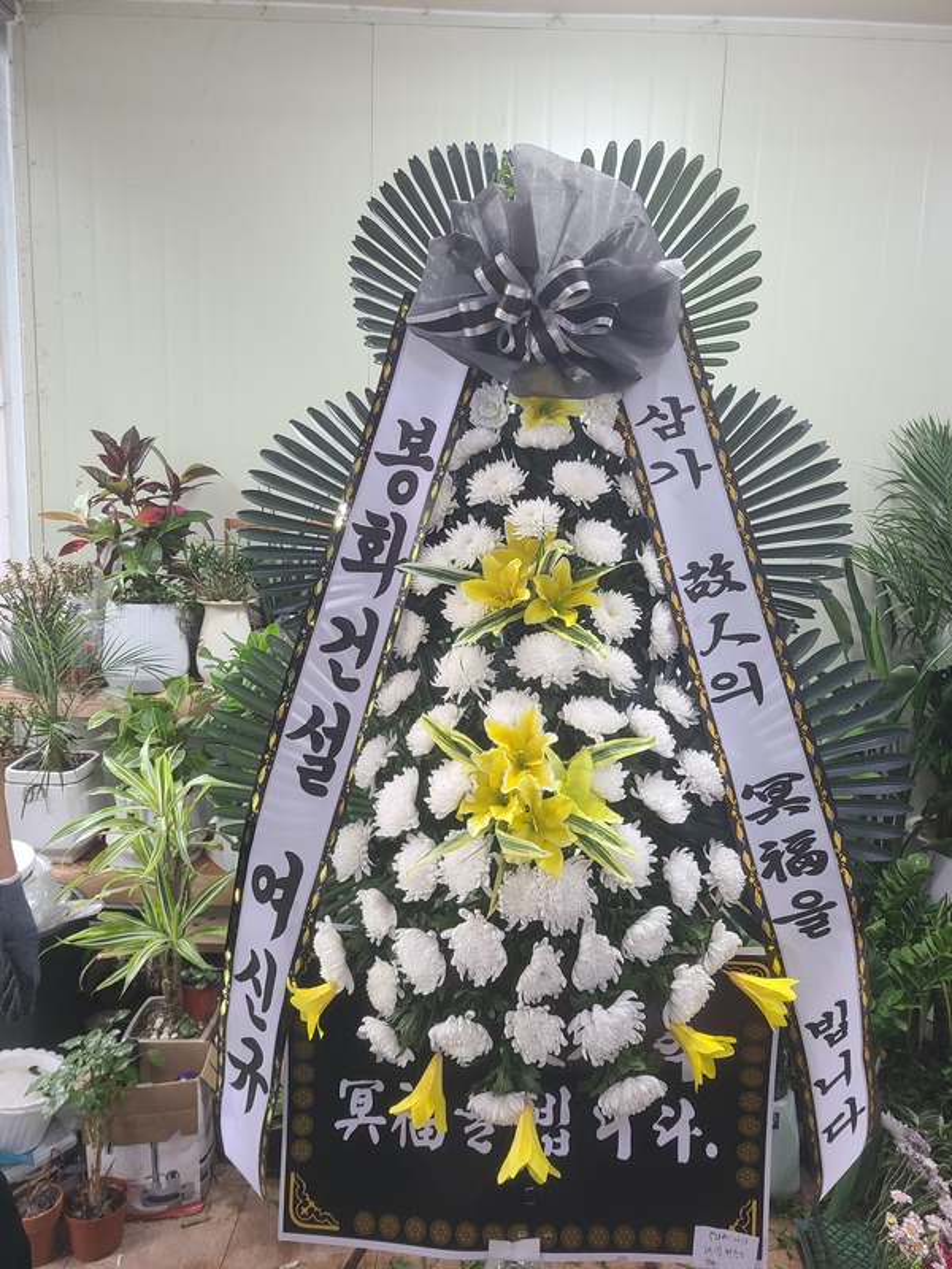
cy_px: 634
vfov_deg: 67.3
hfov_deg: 53.1
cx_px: 476
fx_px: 953
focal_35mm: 26
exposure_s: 1/60
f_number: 1.8
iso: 160
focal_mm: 5.4
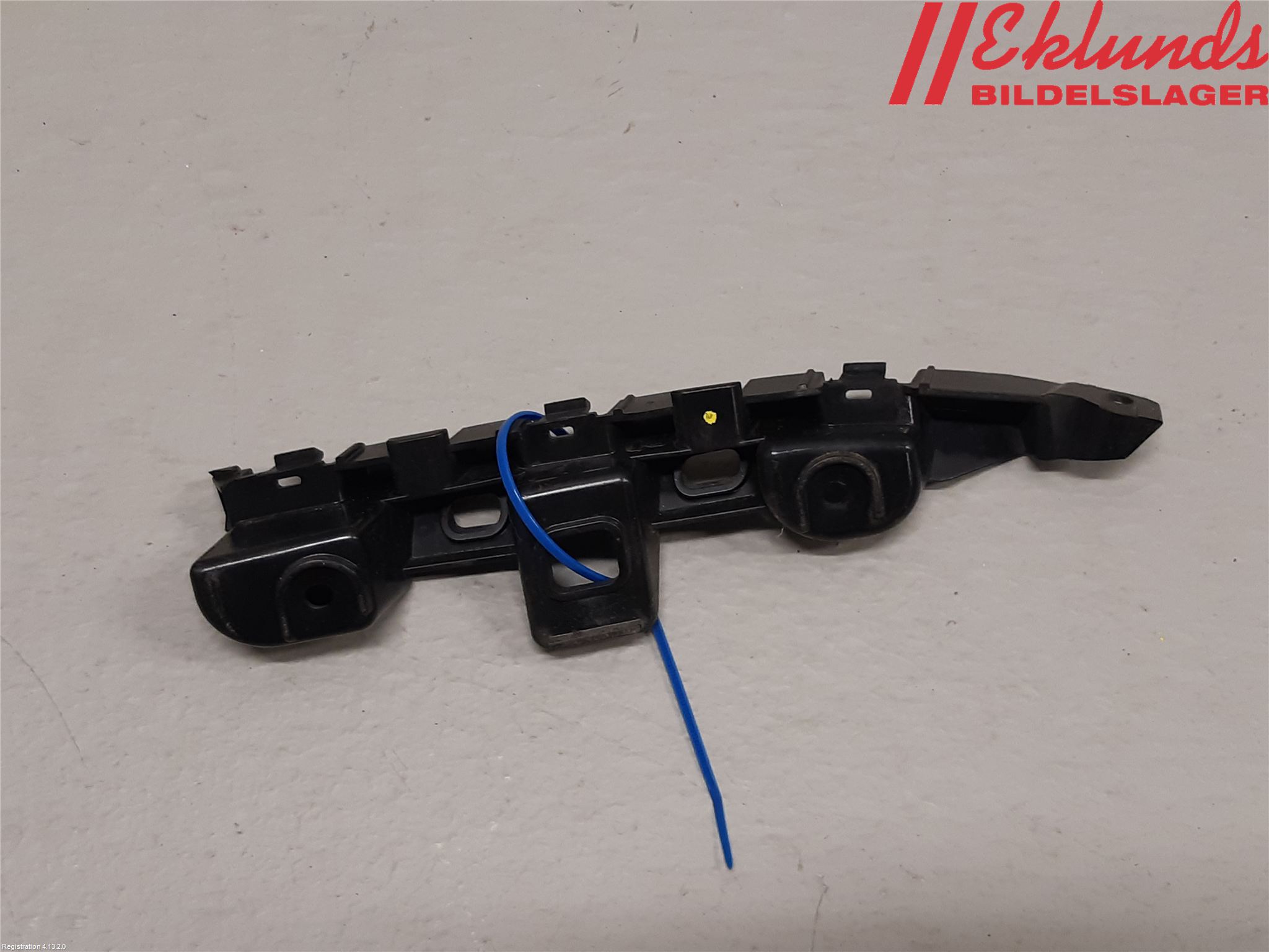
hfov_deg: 67.3
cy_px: 476
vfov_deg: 53.1
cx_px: 634
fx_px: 953
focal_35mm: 26
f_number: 1.7
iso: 100
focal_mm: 3.93
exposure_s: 1/50
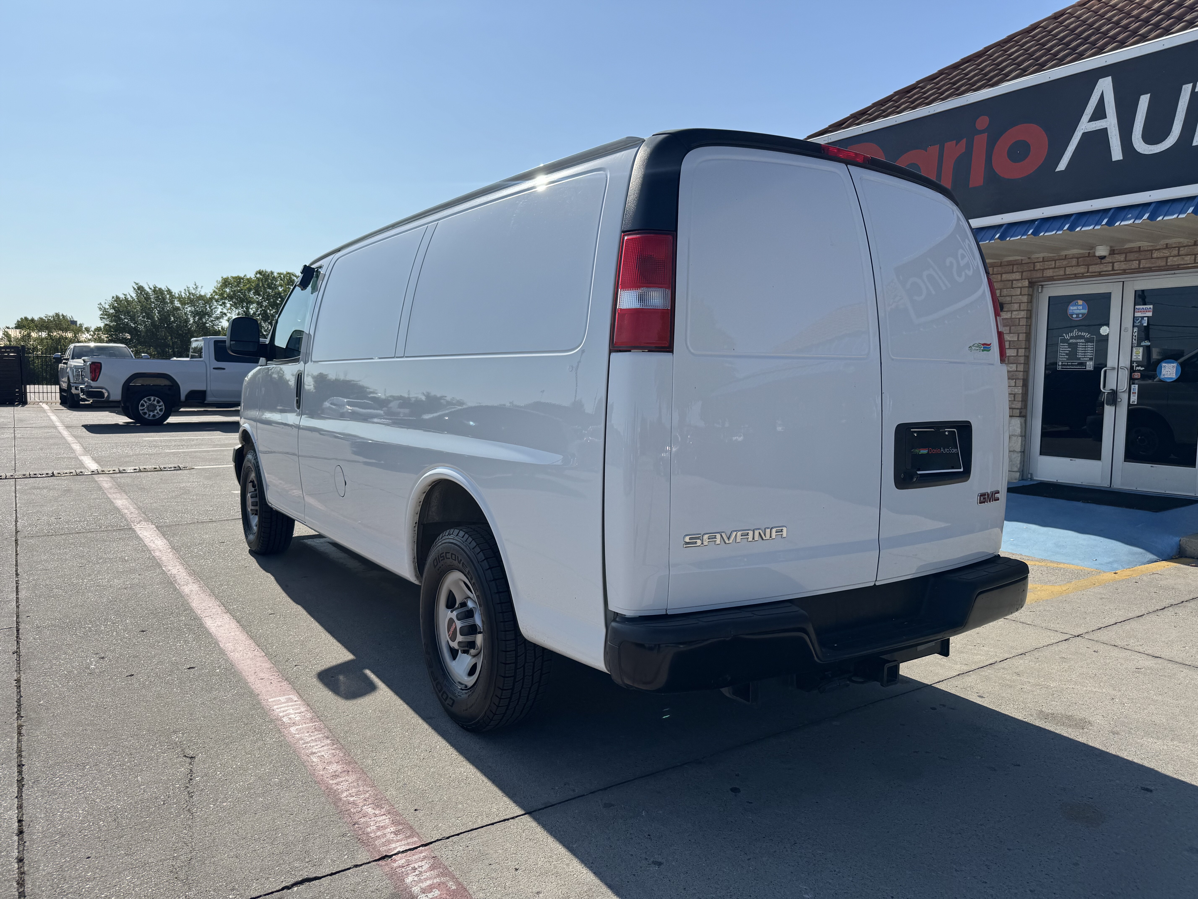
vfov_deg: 56.8
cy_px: 450
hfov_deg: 71.6
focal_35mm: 24
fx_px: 831
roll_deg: +0.0
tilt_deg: -5.1
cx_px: 599
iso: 80
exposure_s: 1/7092
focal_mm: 6.76
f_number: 1.78
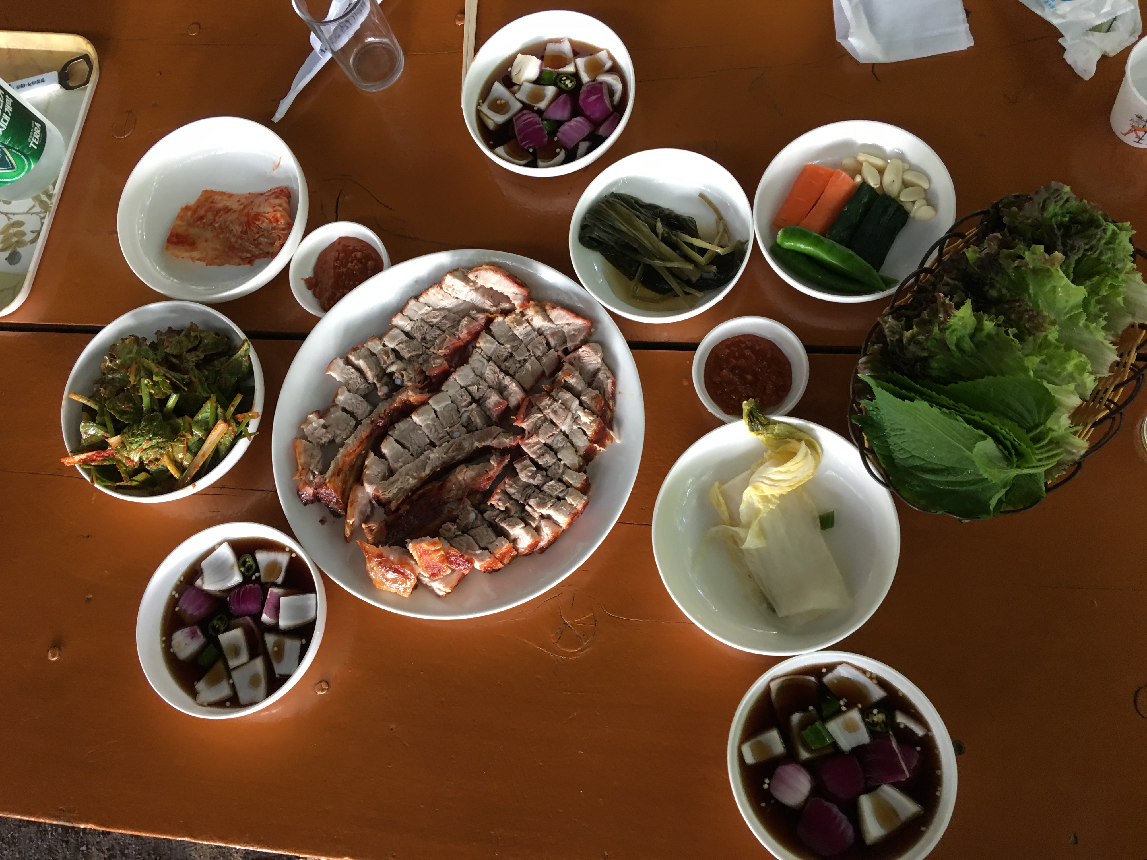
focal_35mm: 29
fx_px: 961
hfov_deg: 61.7
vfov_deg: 48.2
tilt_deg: -67.1
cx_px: 574
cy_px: 430
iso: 50
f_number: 2.2
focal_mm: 4.15
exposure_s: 1/15
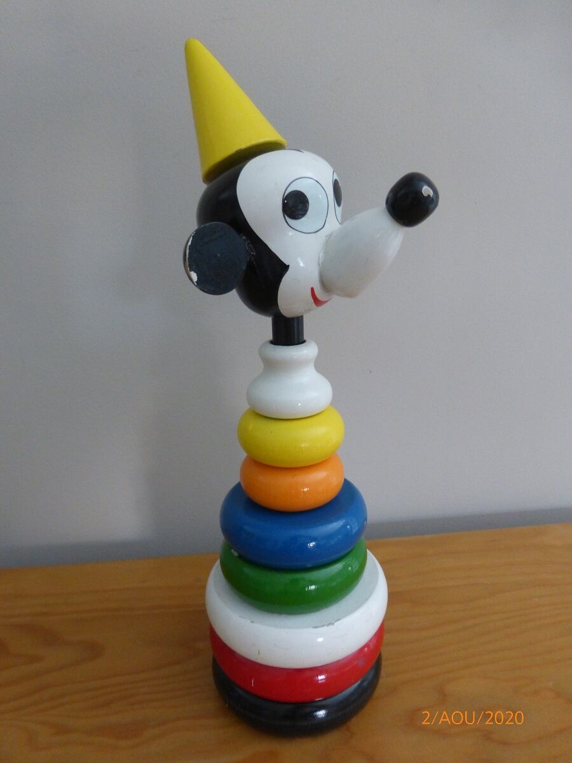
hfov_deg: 54.9
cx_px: 286
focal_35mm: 25
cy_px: 382
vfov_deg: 69.4
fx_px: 551
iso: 400
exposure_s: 1/25
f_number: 3.3
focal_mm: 4.3
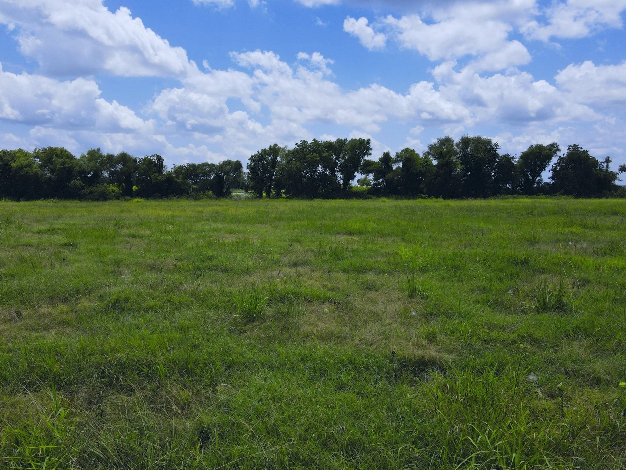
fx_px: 470
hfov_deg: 67.3
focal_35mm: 26
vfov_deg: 53.1
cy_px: 224
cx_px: 307
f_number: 2.8
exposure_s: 1/1250
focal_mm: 4.5
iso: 100
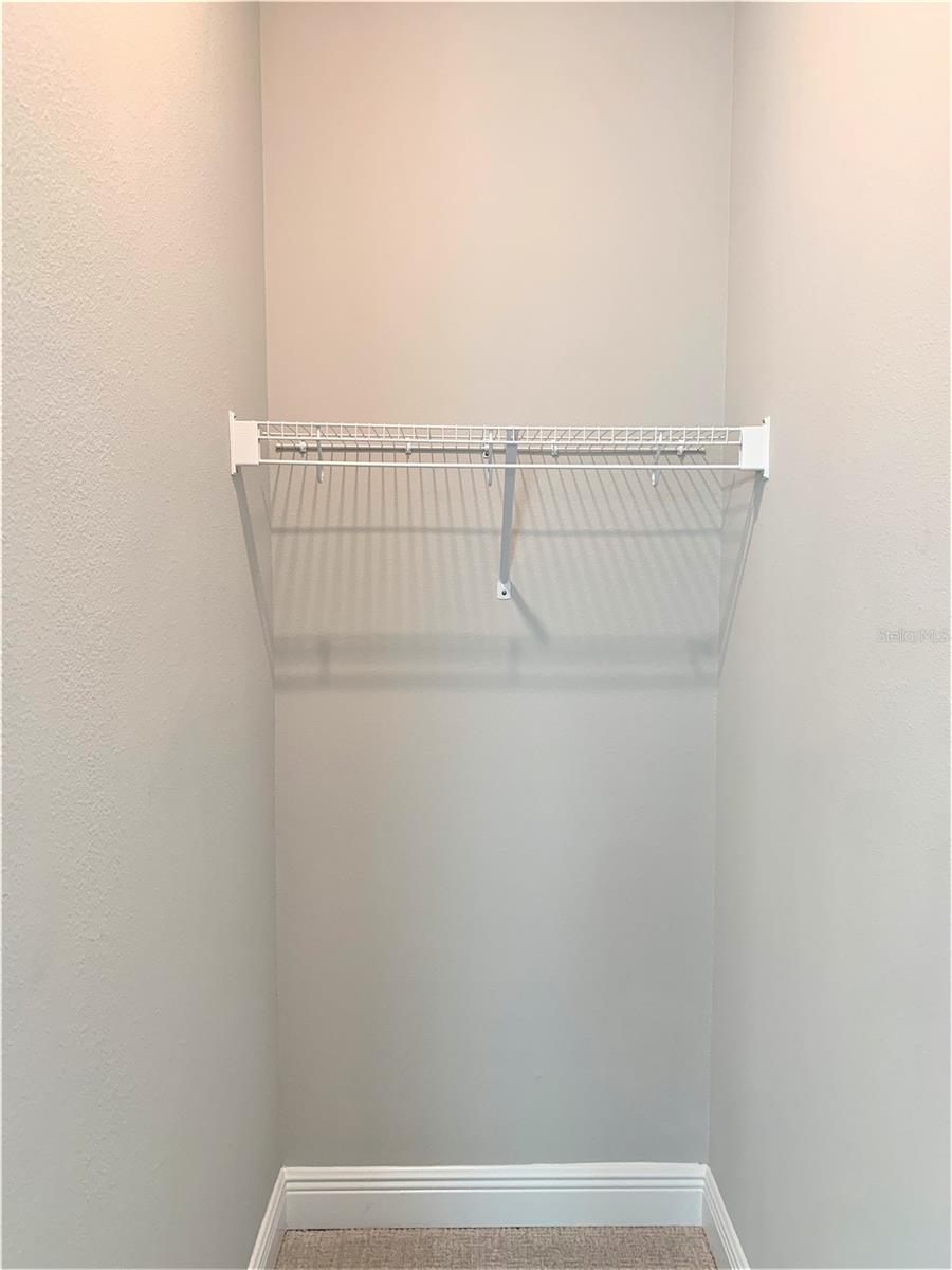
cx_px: 476
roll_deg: -0.7
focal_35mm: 26
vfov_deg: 67.3
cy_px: 635
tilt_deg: -4.5
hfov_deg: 53.1
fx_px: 953
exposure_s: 1/60
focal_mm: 4.25
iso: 80
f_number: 1.8
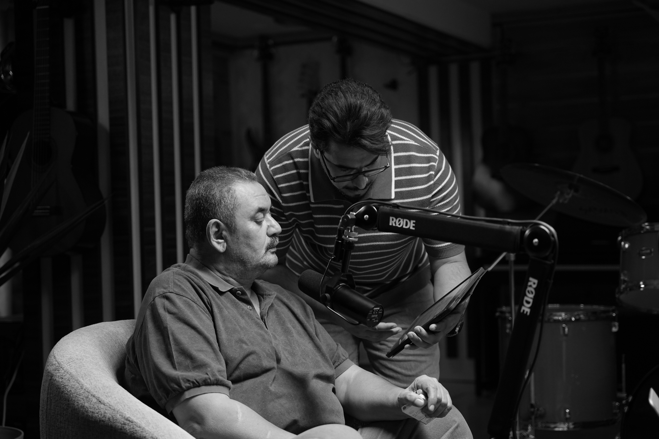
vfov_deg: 21.9
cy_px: 220
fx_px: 1135
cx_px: 330
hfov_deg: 32.4
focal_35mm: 62
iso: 1600
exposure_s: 1/200
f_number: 2.8
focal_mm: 62
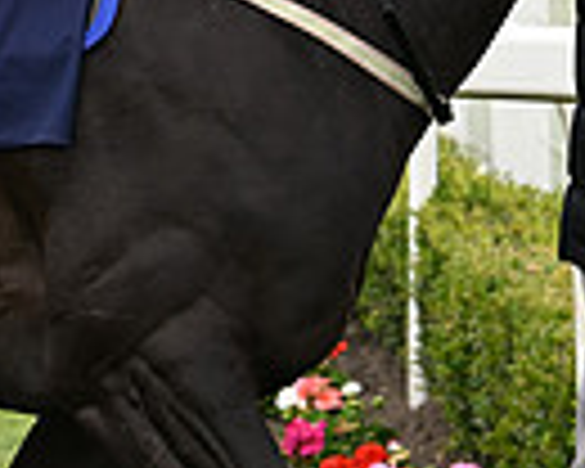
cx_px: -50
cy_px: -394
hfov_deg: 5.8
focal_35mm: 335
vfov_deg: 4.6
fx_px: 5800
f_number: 5.6
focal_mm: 80
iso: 400
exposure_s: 1/800
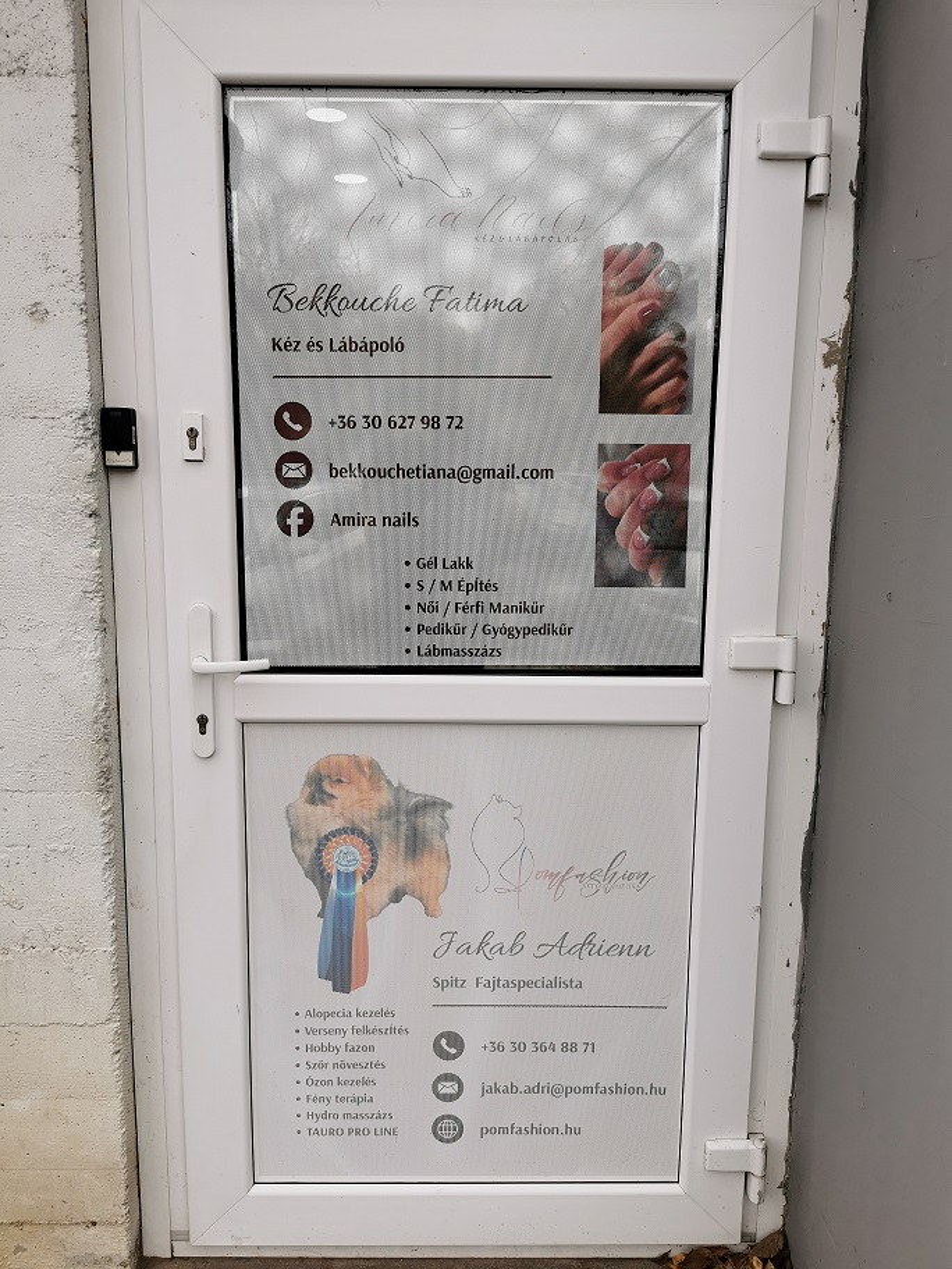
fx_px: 990
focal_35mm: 27
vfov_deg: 65.3
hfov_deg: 51.4
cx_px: 476
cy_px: 634
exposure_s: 1/188
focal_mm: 5.56
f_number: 1.6
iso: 50
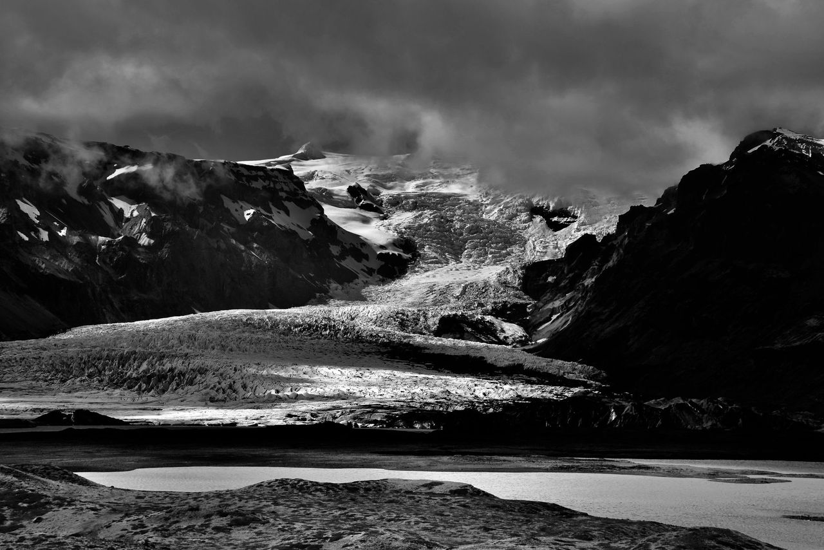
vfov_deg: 20.6
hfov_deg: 30.5
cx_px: 412
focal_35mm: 66
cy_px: 275
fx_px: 1511
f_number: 11
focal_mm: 44
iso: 200
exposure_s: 1/500
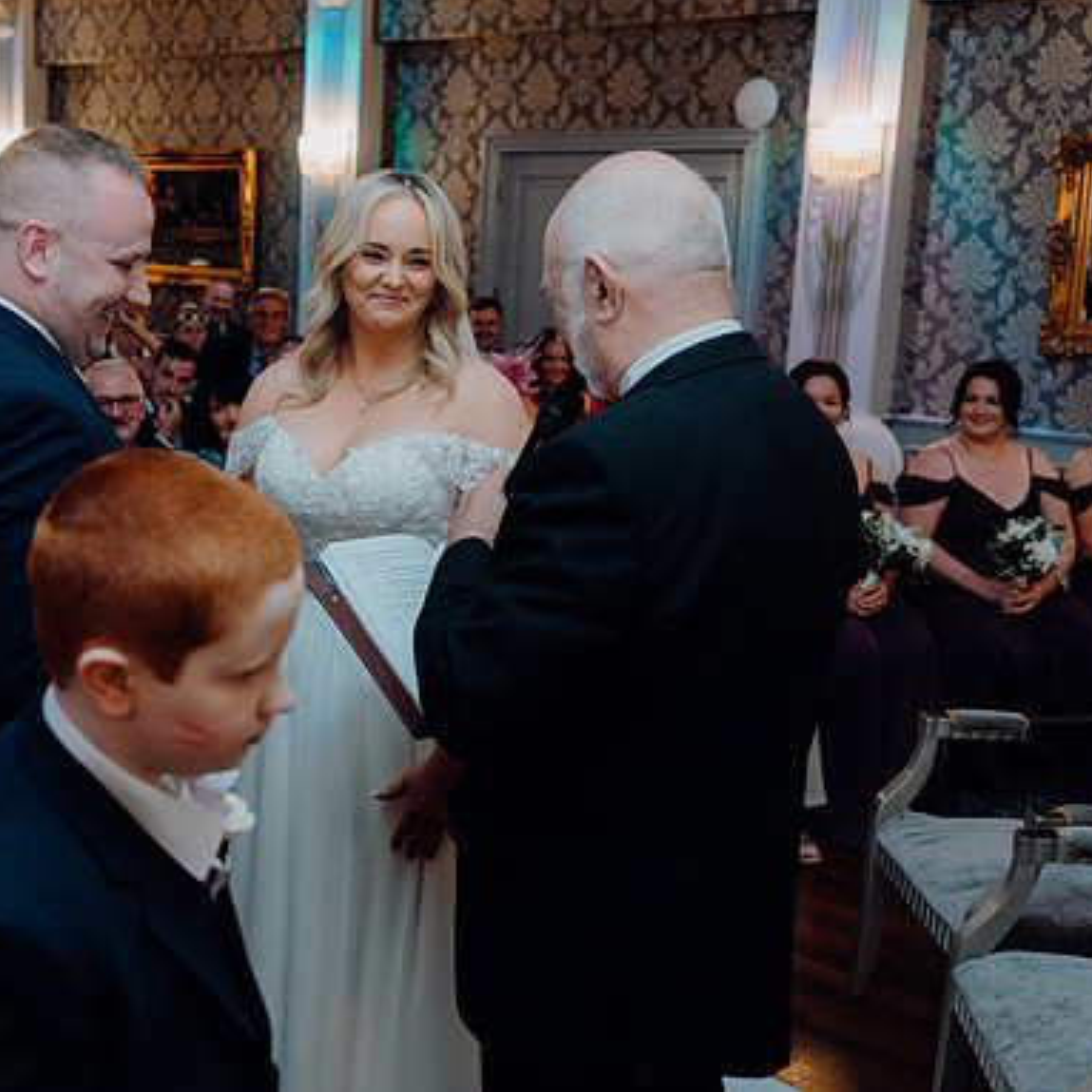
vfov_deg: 37.6
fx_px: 1606
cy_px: 543
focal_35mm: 45
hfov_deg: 36.9
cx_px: 316
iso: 2500
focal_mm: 35
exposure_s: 1/160
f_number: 3.5
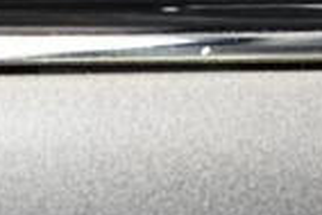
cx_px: 95
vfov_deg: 4.4
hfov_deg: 6.7
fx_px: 2749
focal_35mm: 307
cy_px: 475
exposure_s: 1/60
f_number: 4.5
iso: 5000
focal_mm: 34
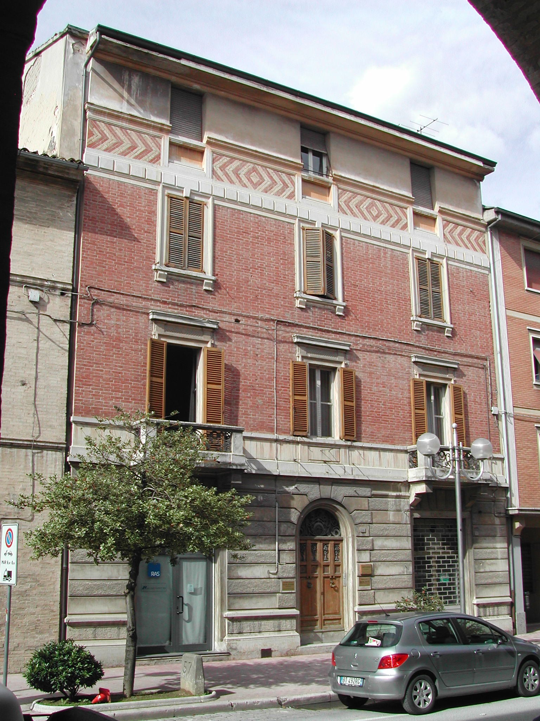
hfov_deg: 37.7
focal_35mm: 38
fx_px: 790
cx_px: 270
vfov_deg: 49.0
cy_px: 360
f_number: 7.6
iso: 100
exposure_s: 1/204
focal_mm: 8
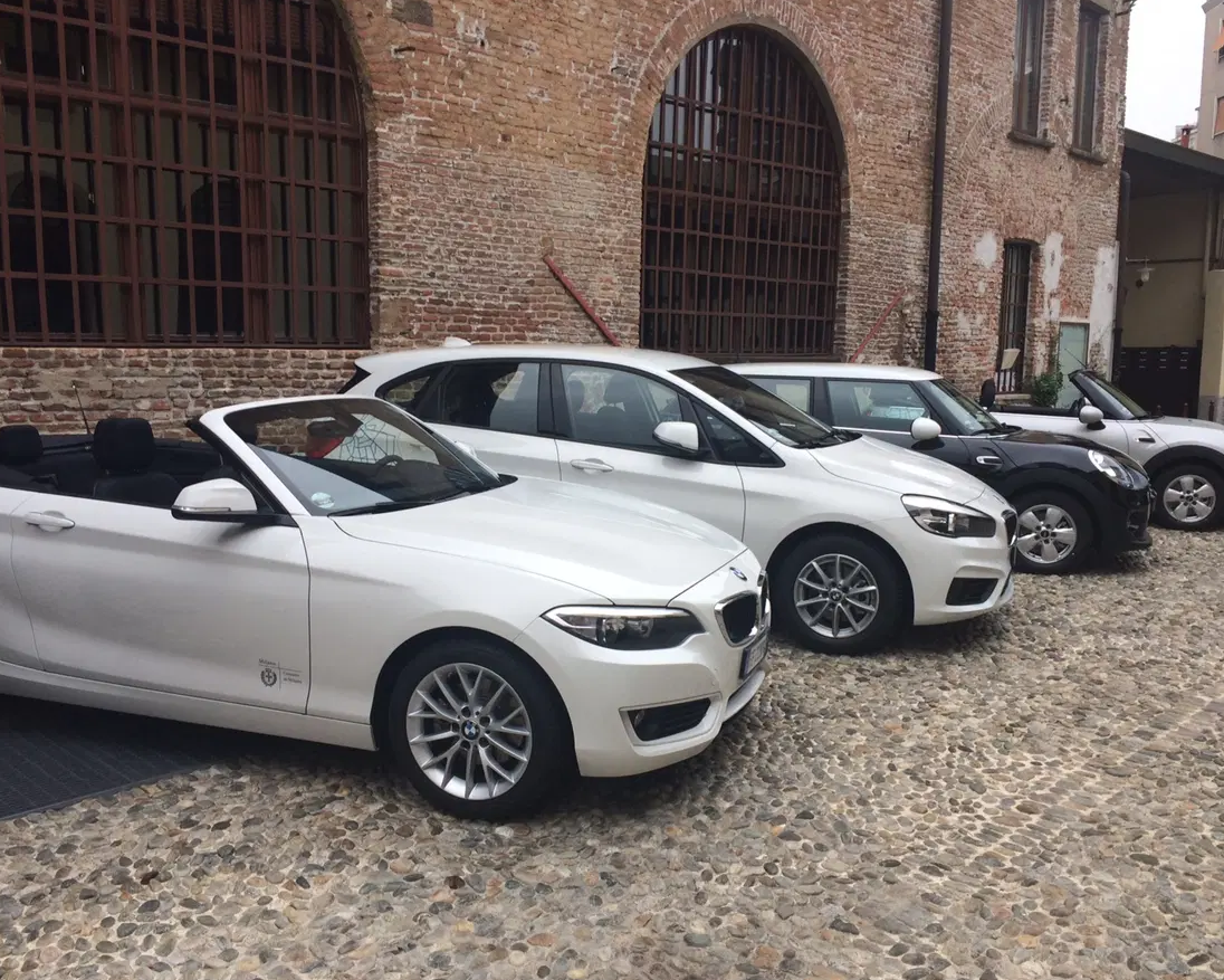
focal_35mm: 31
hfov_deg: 57.1
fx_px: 1123
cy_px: 498
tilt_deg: -9.2
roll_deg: -0.6
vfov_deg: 47.1
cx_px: 652
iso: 32
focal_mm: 4.15
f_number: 2.2
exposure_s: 1/604
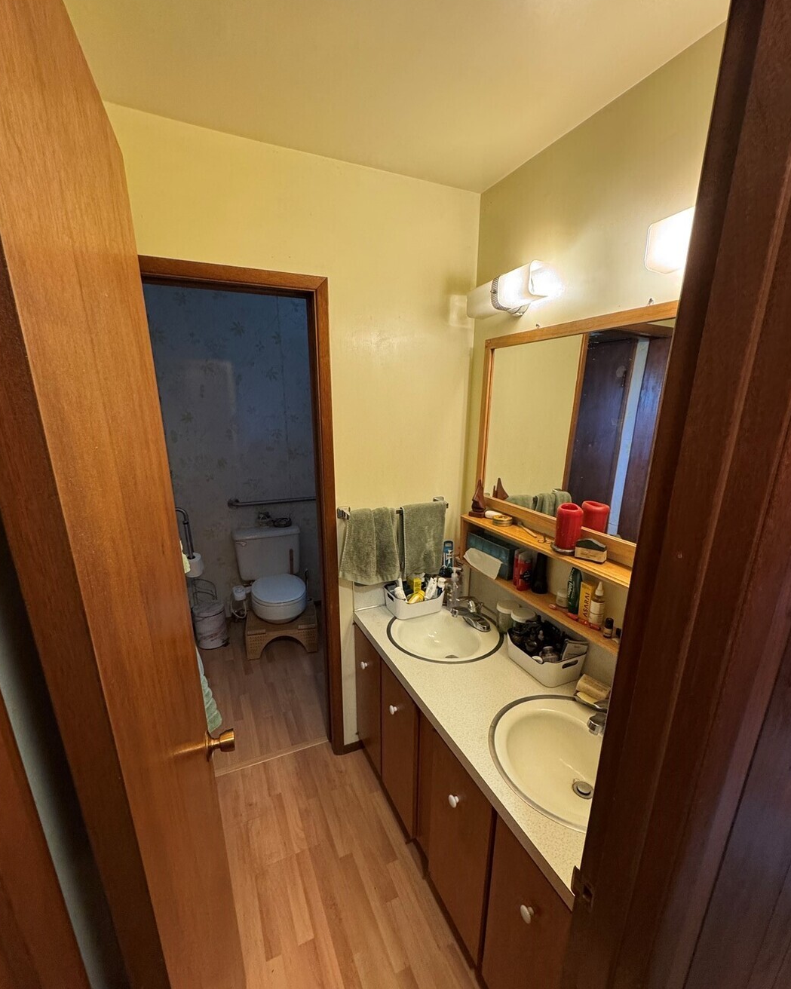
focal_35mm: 15
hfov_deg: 84.0
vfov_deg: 96.6
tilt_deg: -17.2
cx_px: 396
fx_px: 439
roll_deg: +0.2
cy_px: 531
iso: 200
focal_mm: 2.22
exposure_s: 1/60
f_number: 2.2
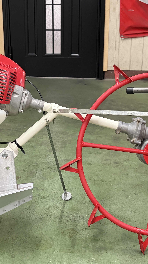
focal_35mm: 58
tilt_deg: -16.2
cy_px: 106
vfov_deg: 35.9
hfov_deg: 20.6
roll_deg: +0.5
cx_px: 49
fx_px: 405
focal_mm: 5.96
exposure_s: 1/60
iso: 500
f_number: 1.6
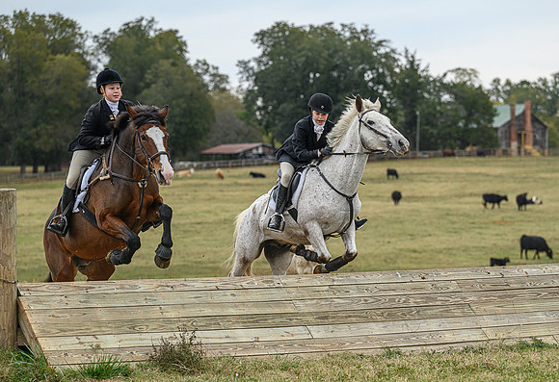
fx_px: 2347
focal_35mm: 150
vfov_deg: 9.3
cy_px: 235
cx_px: 303
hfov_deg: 13.6
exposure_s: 1/800
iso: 500
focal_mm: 120
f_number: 3.5
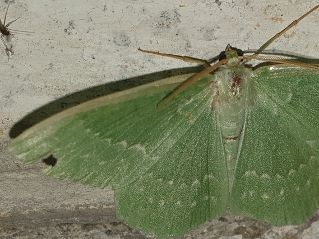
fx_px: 359
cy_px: 126
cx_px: 230
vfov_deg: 36.8
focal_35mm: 39
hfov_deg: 46.5
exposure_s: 1/1186
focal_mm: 4.3
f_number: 2.4
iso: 50
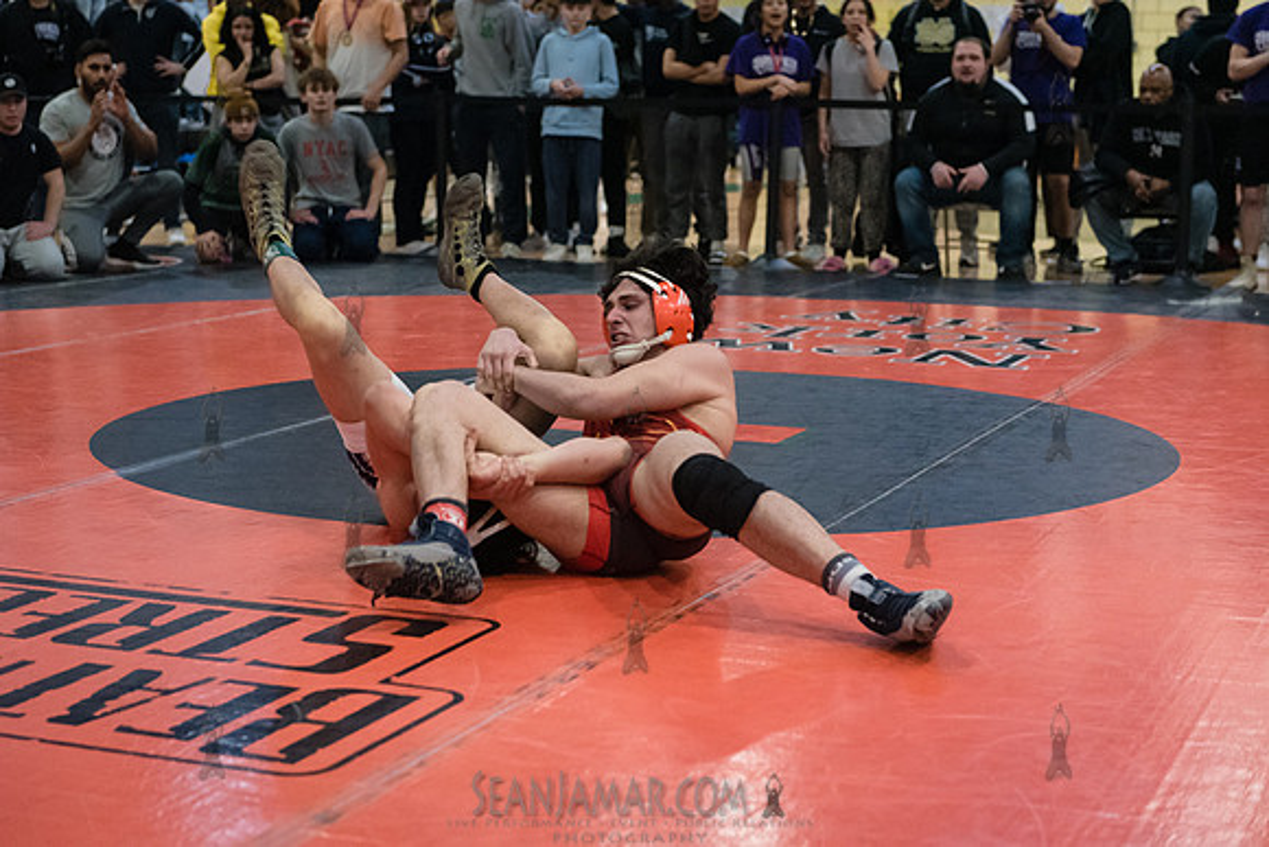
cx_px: 634
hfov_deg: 32.4
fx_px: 2186
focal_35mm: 62
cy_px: 424
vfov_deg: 21.9
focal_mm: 62
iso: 8000
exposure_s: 1/500
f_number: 3.2
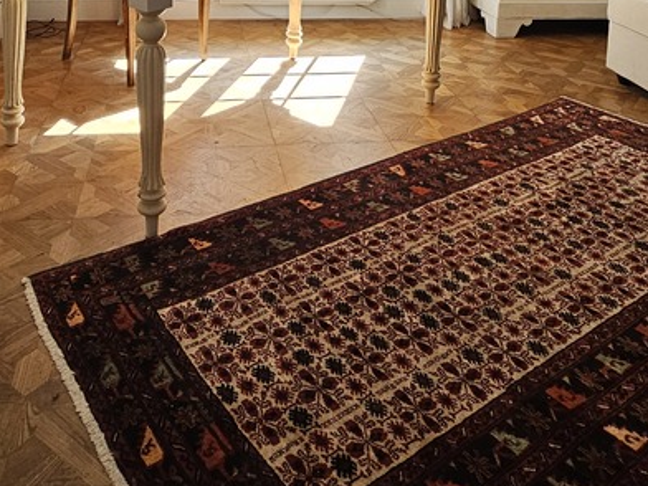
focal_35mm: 34
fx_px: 636
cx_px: 289
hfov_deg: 53.8
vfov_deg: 34.4
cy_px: -81
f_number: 2.2
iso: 160
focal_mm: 2.2
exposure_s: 1/190
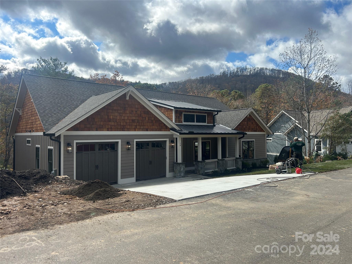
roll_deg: +0.9
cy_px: 132
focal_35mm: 26
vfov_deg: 53.1
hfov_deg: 67.3
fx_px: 264
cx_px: 176
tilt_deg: +0.9
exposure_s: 1/3356
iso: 50
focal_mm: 5.7
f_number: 1.5
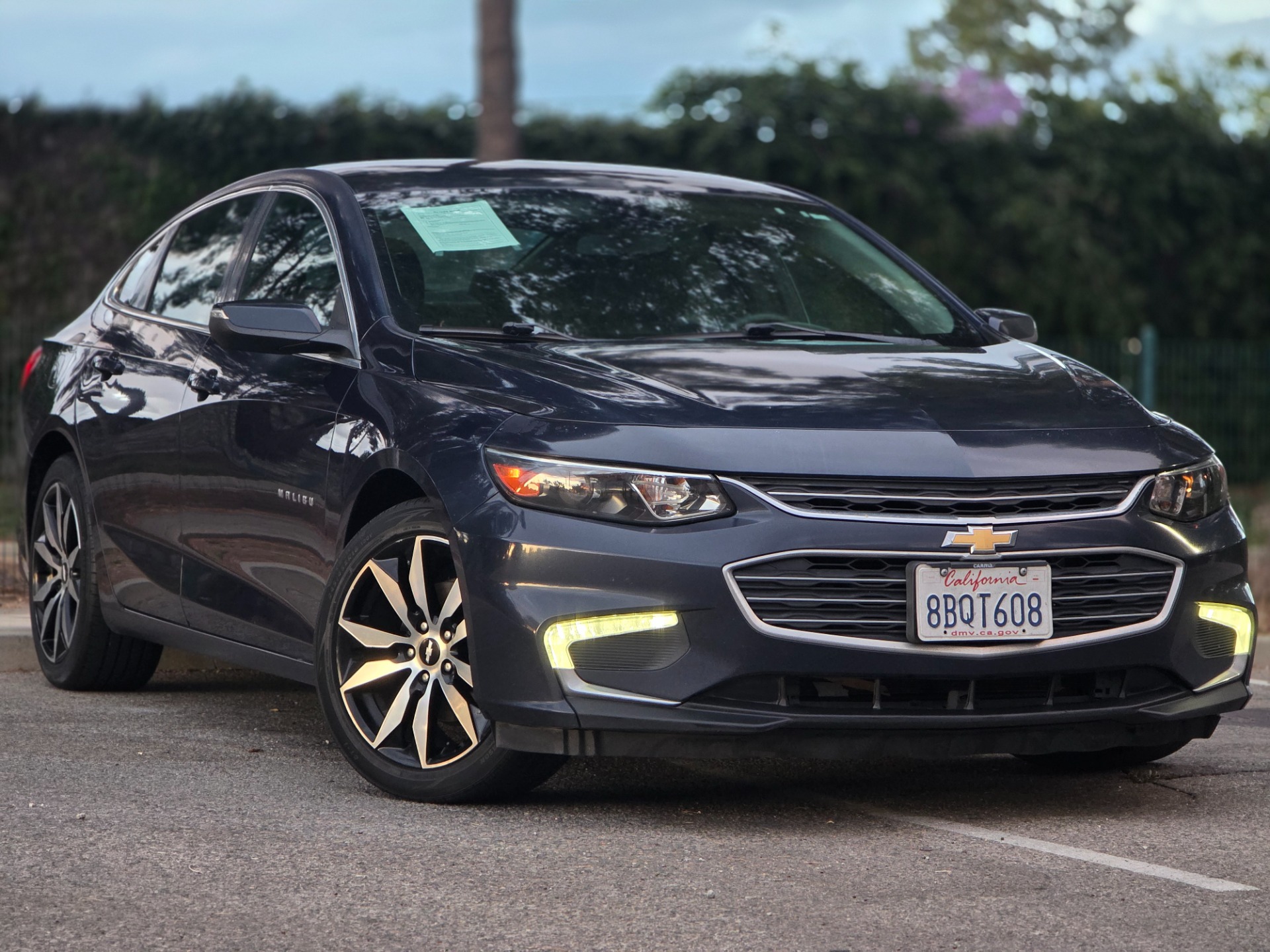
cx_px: 635
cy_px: 476
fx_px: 4219
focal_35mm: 115
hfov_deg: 17.1
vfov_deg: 12.9
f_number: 3.4
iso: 500
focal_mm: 18.6
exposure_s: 1/30
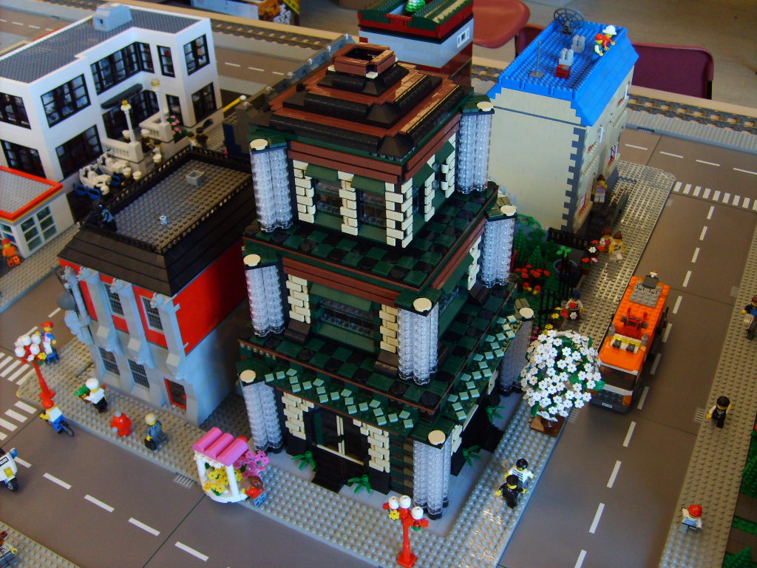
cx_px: 378
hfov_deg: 52.6
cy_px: 284
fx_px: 765
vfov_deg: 40.7
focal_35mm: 35
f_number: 2.8
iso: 100
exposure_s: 1/30
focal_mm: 5.8
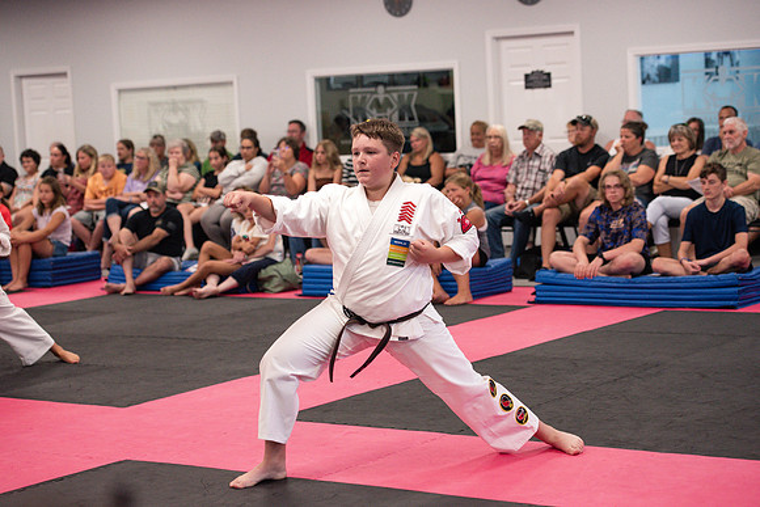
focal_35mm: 82
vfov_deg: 16.7
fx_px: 1731
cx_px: 380
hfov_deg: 24.8
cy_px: 254
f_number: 3.5
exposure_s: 1/400
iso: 1600
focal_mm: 82
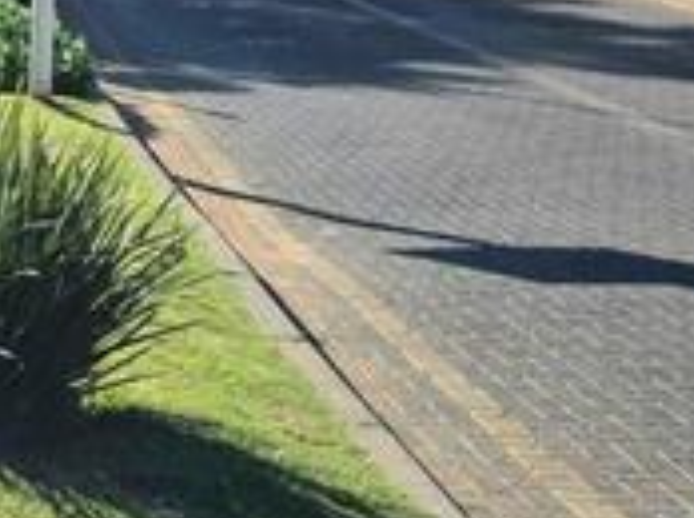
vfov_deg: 13.9
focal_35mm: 106
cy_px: 151
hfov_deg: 17.7
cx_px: -136
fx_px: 2122
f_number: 1.7
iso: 80
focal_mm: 6.3
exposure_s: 1/10000
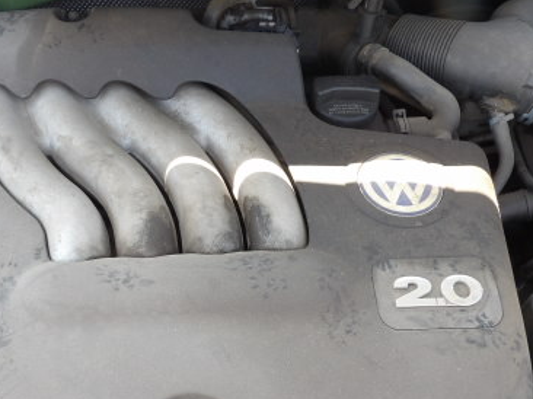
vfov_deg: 33.8
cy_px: 288
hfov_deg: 44.7
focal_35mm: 42
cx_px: 224
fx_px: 646
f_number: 3.2
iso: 100
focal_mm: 4.3
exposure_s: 1/91
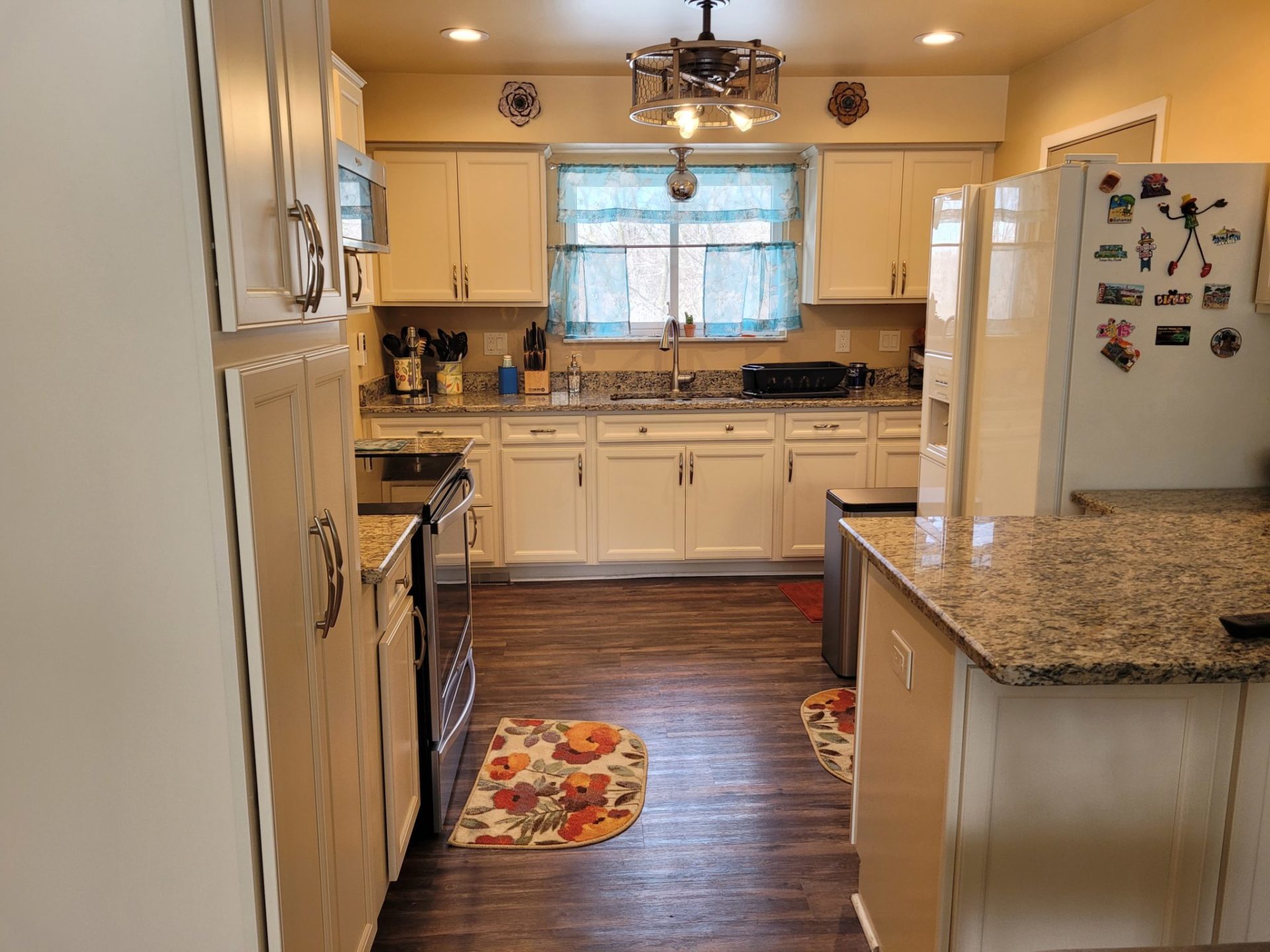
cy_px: 476
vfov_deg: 53.1
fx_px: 954
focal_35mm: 26
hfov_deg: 67.3
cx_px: 635
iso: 160
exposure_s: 1/119
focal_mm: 5.4
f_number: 1.8
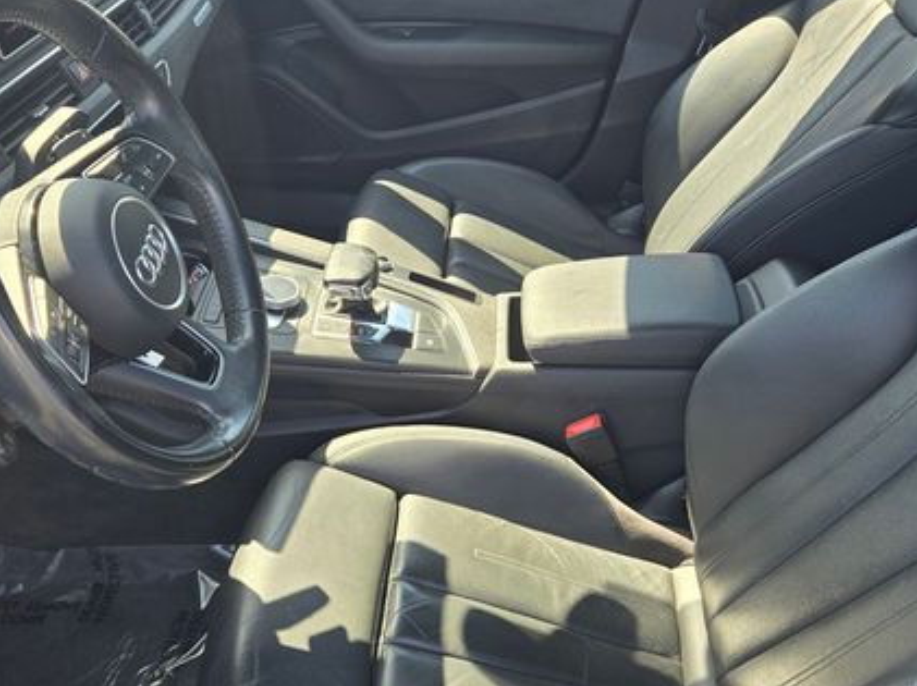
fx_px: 926
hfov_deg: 52.6
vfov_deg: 39.9
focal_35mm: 35
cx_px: 416
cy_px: 479
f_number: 1.8
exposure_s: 1/180
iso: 32
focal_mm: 5.4
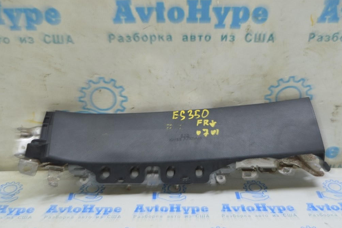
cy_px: 114
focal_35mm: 48
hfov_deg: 41.5
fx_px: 451
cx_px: 169
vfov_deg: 28.4
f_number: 5.6
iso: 400
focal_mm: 31
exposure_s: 1/20
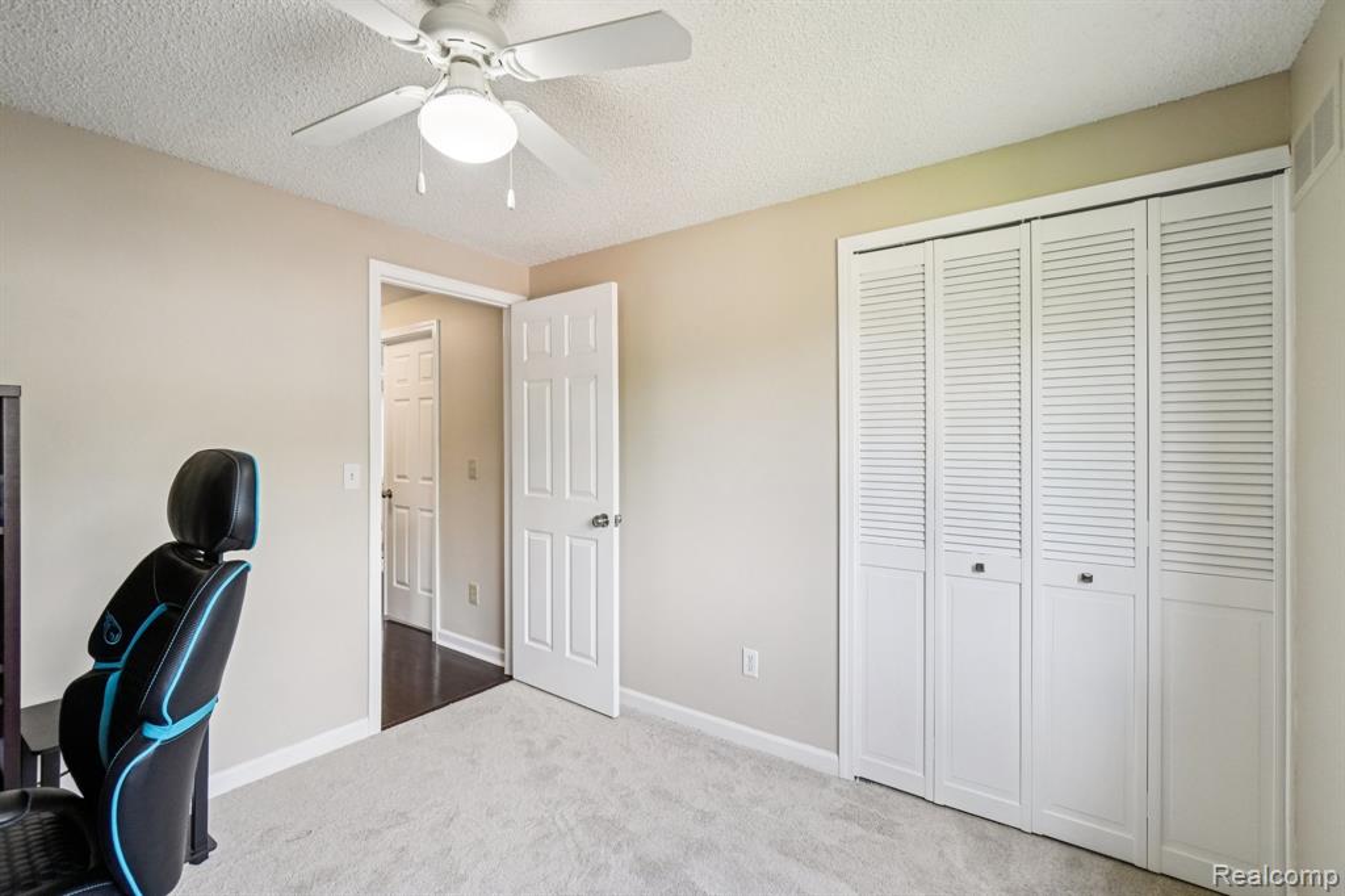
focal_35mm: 15
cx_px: 672
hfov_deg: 100.4
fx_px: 560
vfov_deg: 77.3
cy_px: 448
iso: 400
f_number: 8
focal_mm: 10
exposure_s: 1/30
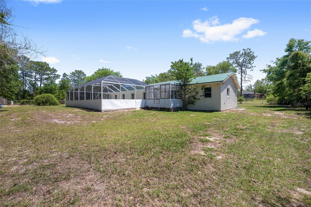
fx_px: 121
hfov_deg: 104.3
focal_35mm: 14
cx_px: 156
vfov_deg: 81.2
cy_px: 104
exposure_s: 1/640
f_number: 7.1
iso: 320
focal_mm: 14
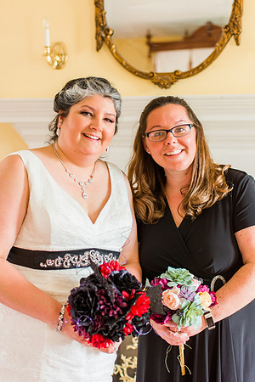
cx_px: 128
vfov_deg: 37.9
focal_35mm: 52
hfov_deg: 25.8
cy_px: 191
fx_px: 558
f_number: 1.8
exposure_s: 1/100
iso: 800
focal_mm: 35
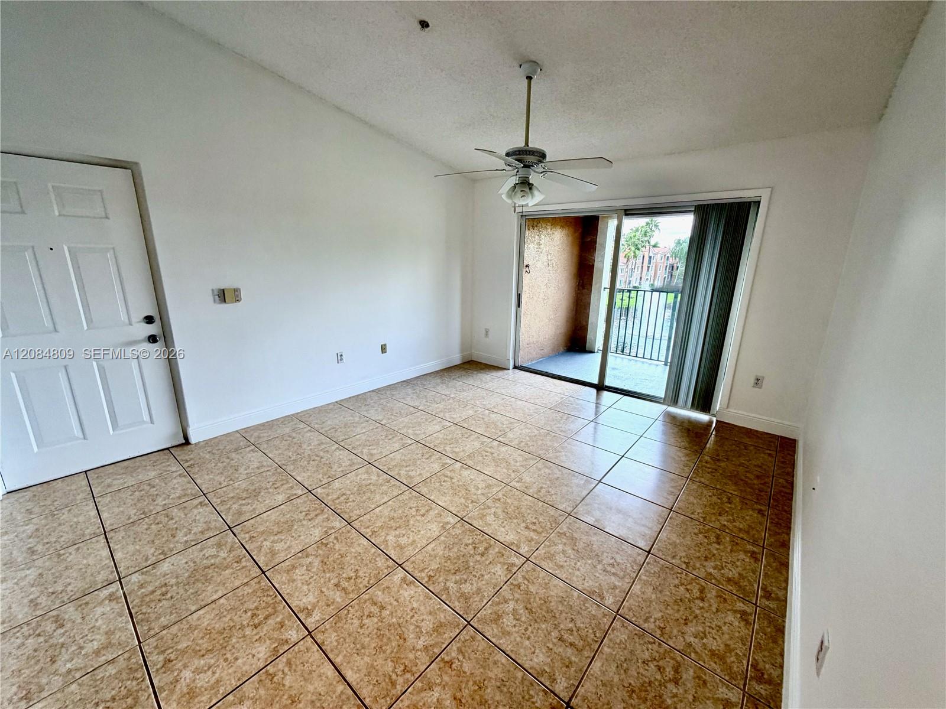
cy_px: 354
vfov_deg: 85.7
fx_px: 383
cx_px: 473
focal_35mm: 14
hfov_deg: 102.1
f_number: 2.2
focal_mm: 2.22
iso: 125
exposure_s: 1/121
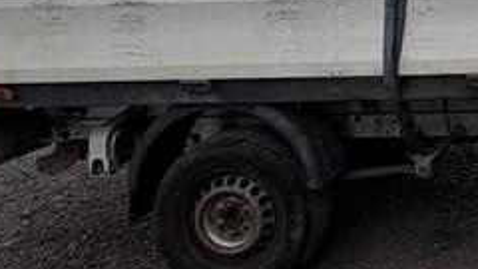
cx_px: 641
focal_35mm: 57
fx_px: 722
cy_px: -108
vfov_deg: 19.1
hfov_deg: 28.9
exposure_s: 1/625
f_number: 2.2
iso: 40
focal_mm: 2.22
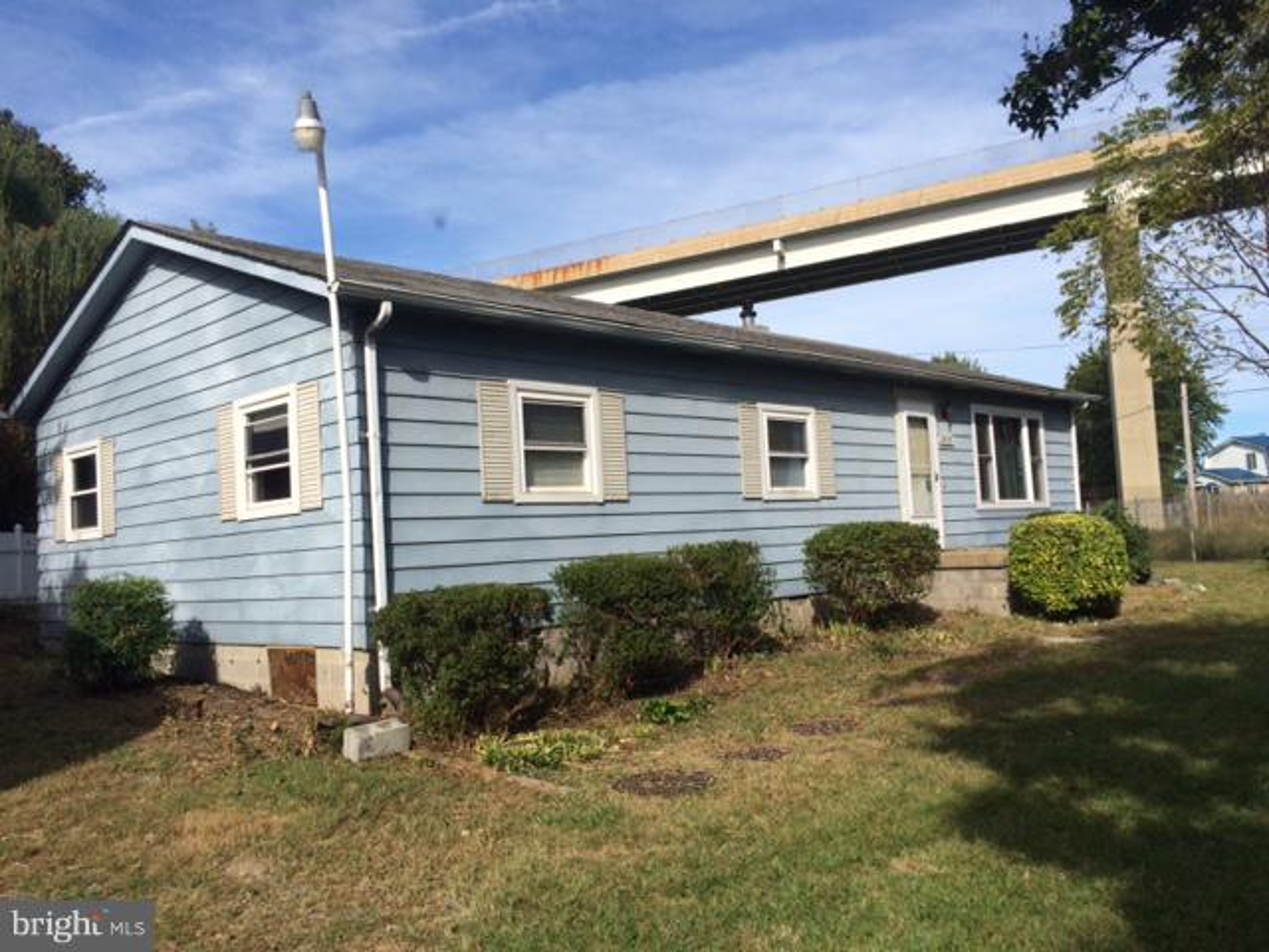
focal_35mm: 29
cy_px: 476
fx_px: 1063
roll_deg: +3.2
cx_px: 634
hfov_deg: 61.7
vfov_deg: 48.2
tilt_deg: +3.9
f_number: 2.2
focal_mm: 4.15
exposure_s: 1/2283
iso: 32
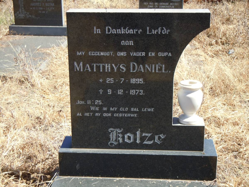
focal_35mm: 68
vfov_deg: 21.6
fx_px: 489
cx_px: 124
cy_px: 94
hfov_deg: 28.6
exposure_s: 1/640
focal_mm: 12.2
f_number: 4.1
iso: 200
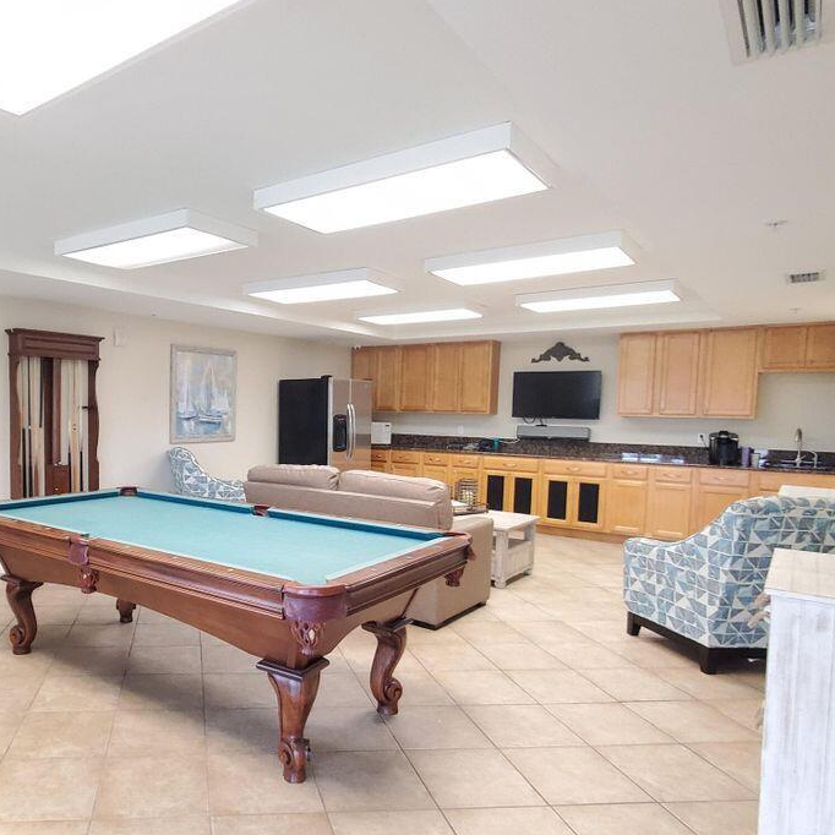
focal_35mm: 23
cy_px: 453
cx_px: 222
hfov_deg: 63.8
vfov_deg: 67.1
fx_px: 628
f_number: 2.2
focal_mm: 1.8
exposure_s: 1/59
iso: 500
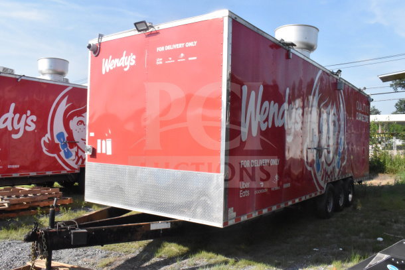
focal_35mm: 33
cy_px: 135
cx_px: 202
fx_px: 371
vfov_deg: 40.0
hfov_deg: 57.2
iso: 6400
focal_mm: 22
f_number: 20
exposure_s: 1/1600
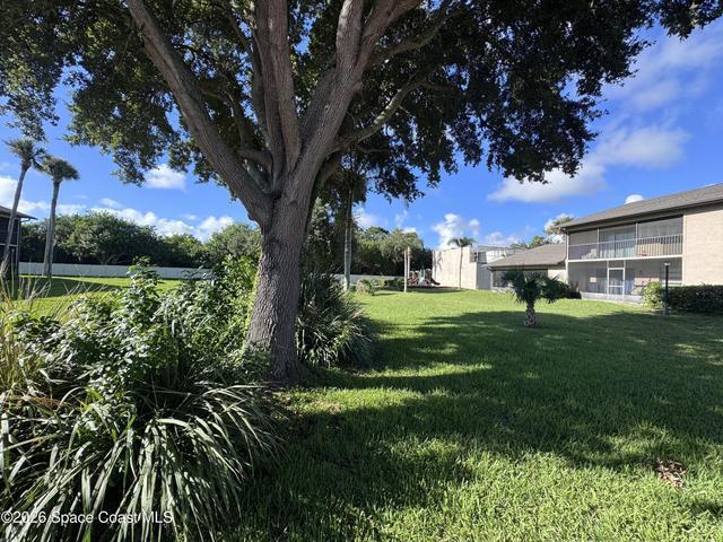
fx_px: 292
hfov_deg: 102.1
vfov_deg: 85.7
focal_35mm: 14
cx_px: 362
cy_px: 271
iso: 40
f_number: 2.2
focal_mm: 2.22
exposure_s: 1/849
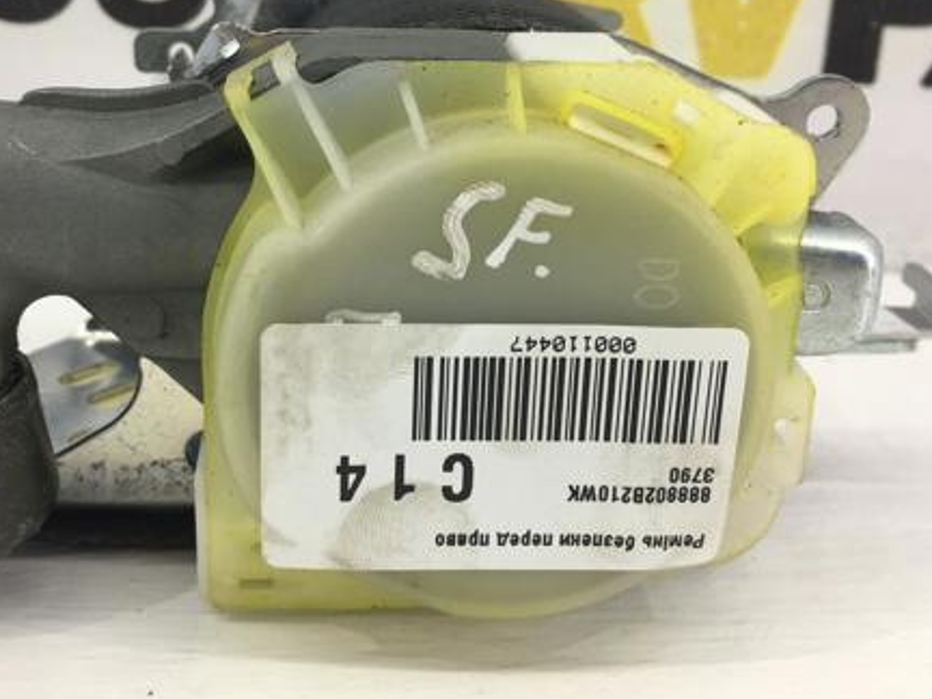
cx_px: 388
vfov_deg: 33.2
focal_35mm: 43
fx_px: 1158
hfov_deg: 43.7
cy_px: 211
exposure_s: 1/50
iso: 32
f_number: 2.2
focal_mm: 4.15
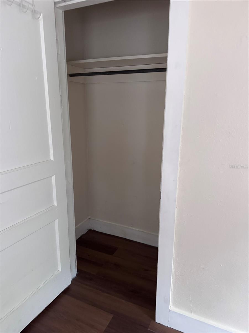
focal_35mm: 24
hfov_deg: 56.8
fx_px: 230
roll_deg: +0.1
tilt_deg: -12.8
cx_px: 124
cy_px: 166
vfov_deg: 71.6
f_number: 1.78
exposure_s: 1/60
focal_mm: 6.76
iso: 640
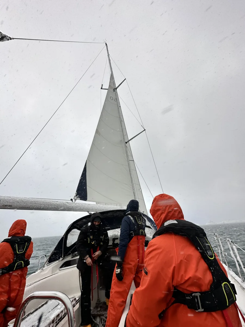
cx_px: 122
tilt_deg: +27.3
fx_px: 132
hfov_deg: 85.7
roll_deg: +3.9
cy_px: 164
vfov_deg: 102.1
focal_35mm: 14
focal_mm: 2.22
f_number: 2.2
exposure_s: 1/315
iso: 40
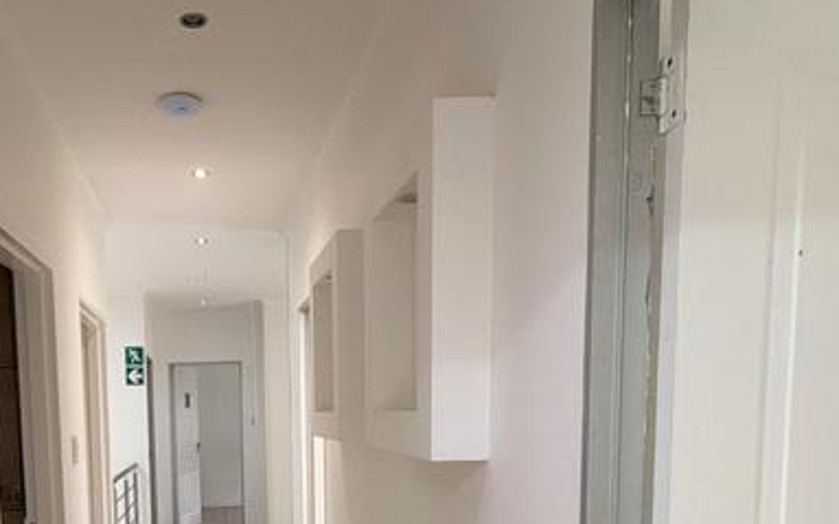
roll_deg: +1.9
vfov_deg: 37.5
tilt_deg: -6.2
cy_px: 487
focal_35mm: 31
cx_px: 219
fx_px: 709
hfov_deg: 58.4
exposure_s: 1/100
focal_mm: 2.22
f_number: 2.2
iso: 160
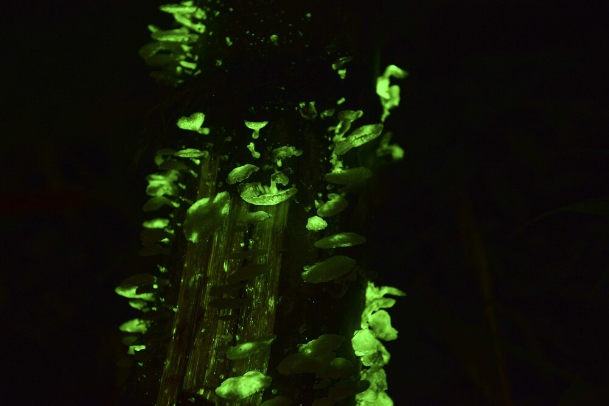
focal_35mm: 70
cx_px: 304
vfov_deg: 19.5
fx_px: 1184
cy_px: 203
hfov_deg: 28.8
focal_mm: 70
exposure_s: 120
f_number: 5
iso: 500
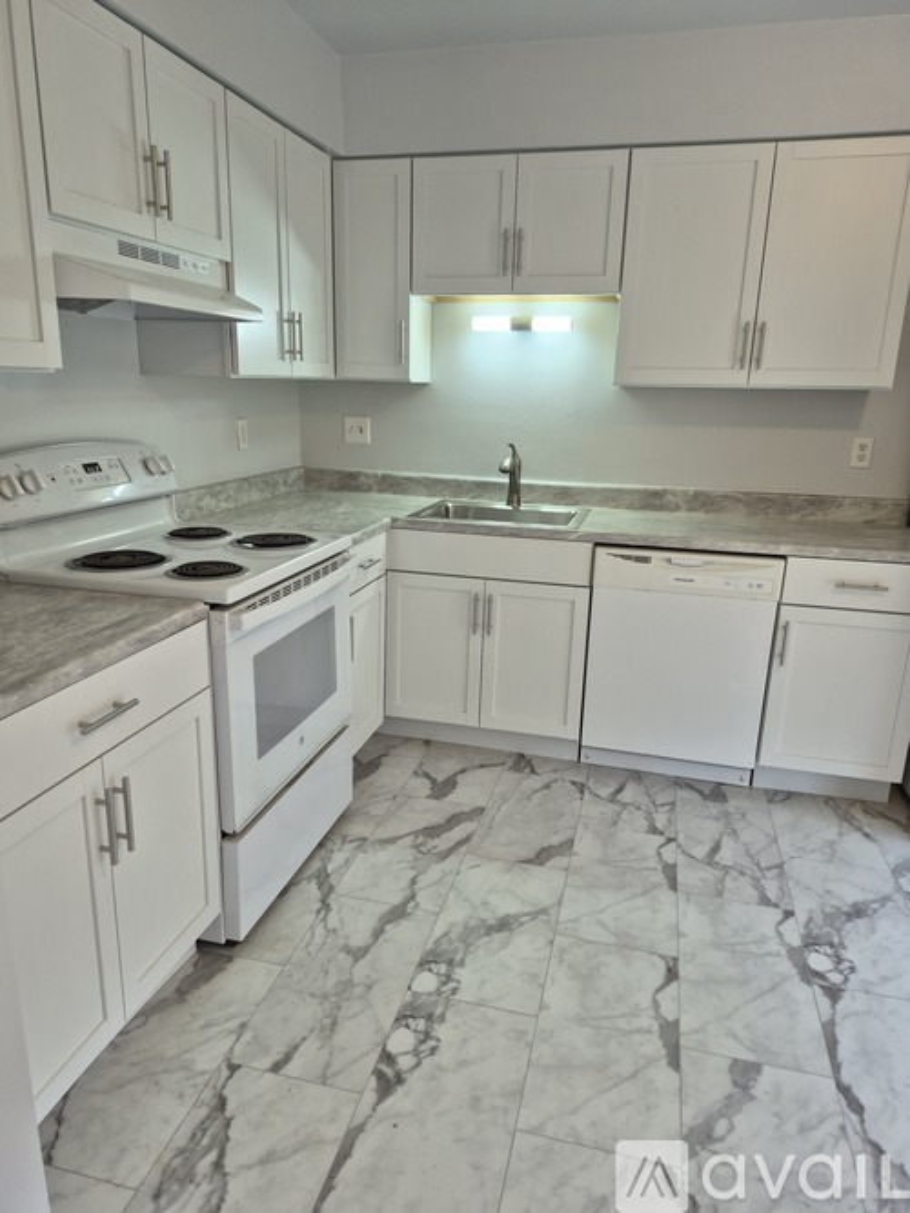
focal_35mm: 23
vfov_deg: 73.9
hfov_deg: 58.9
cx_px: 455
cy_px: 606
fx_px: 806
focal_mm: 5.4
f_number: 1.8
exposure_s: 1/180
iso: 200
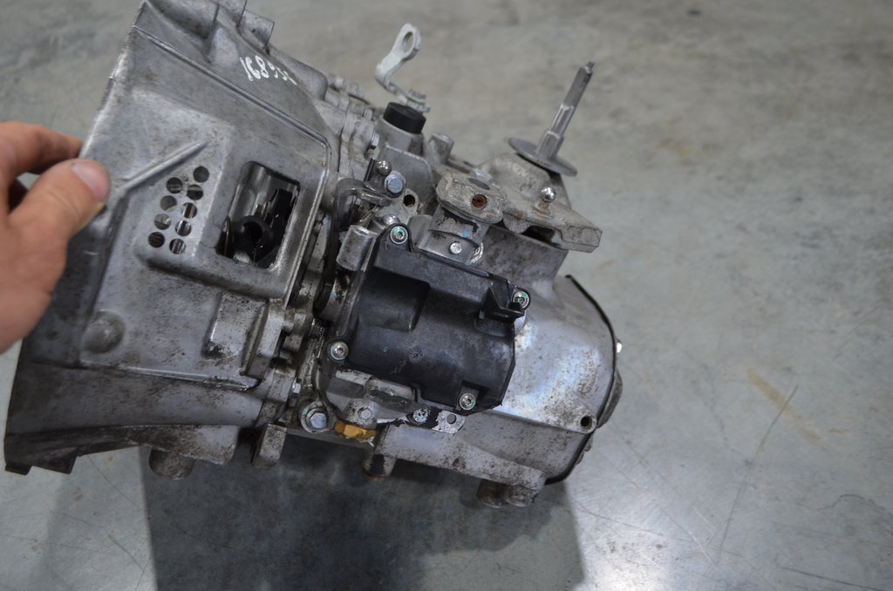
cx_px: 446
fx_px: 817
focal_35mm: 33
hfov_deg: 57.3
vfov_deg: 39.8
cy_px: 296
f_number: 4
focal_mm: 22
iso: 640
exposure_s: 1/60
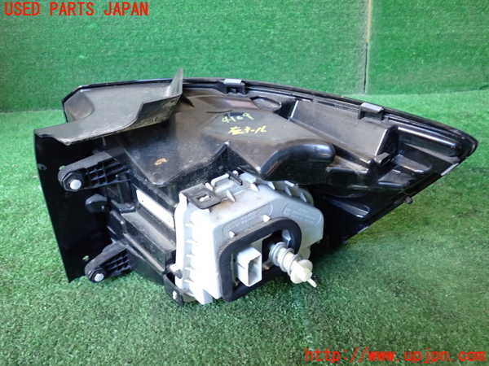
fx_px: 424
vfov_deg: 46.8
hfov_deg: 60.0
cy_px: 183
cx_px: 244
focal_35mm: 30
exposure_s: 1/50
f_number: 2.3
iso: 500
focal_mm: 5.4
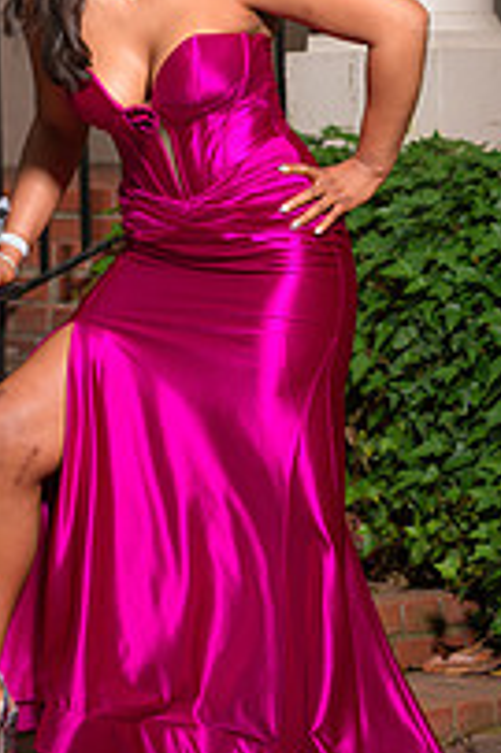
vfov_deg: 11.3
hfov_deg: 7.5
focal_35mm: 182
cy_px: 193
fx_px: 3805
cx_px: 193
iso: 100
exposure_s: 1/250
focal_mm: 82
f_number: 5
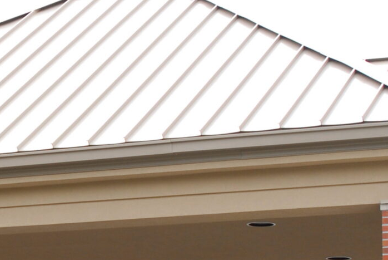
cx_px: -91
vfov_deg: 8.9
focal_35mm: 154
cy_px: 228
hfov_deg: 12.9
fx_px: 1661
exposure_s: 1/125
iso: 200
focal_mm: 28
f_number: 5.6
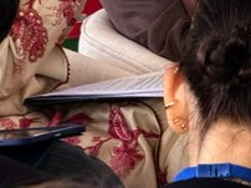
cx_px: 170
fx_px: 3447
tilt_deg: -3.3
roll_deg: -0.1
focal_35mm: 476
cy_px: -117
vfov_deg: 3.1
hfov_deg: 4.2
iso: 320
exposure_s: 1/60
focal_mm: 15.66
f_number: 2.8
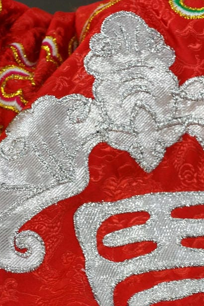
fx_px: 867
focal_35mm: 102
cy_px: 325
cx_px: 163
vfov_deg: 19.3
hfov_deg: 13.4
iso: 1250
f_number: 5.6
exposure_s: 1/80
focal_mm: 35
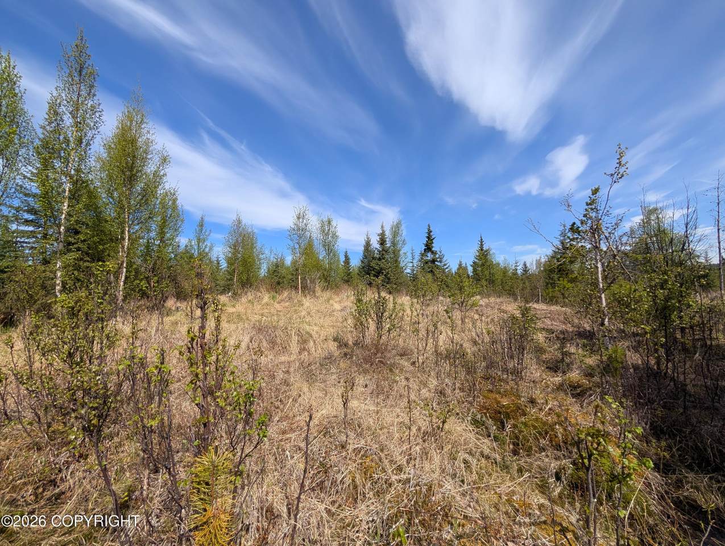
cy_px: 273
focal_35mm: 12
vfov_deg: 94.6
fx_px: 252
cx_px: 362
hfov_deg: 110.5
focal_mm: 2.02
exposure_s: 1/3247
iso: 56
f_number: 1.7
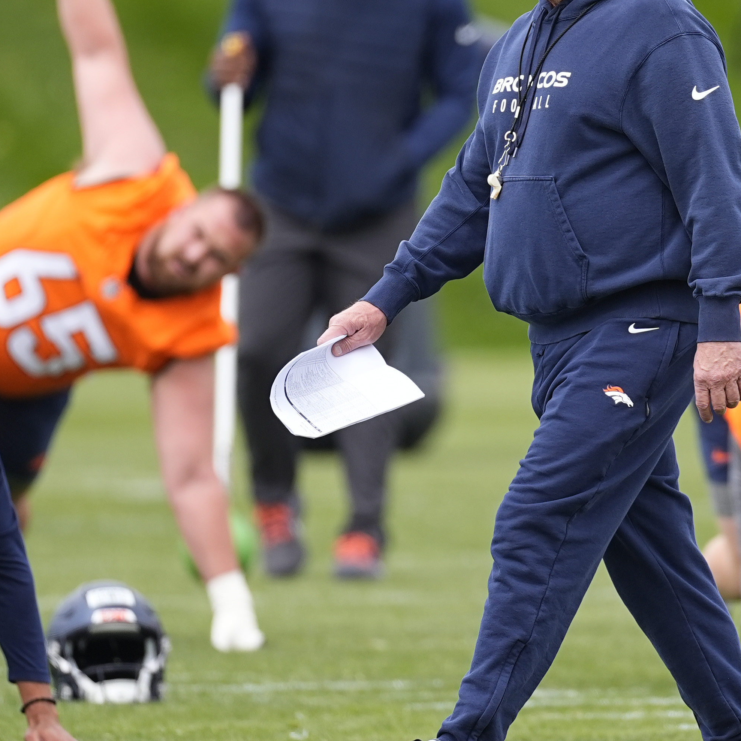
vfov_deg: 1.2
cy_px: 277
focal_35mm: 1524
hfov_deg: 1.2
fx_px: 36909
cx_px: 579
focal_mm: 600
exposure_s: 1/1600
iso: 400
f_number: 4
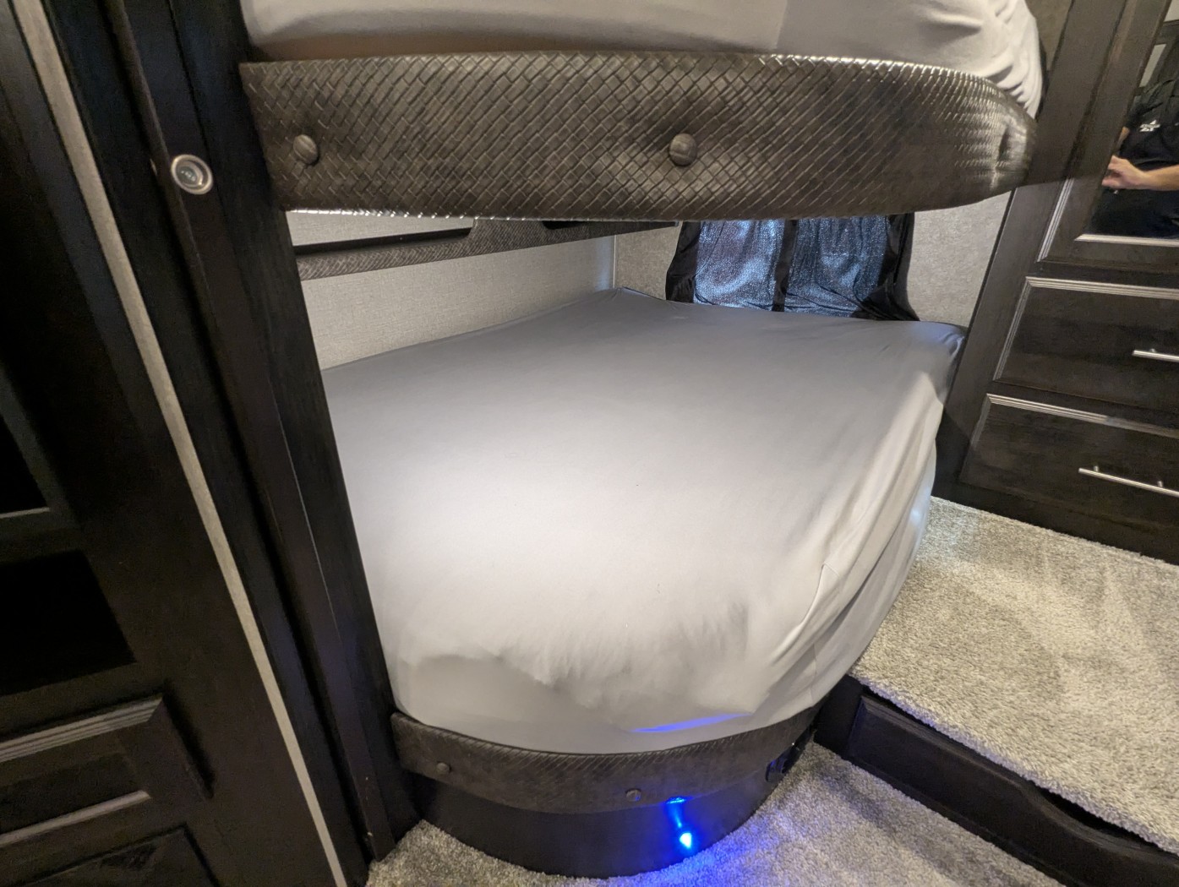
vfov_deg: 78.2
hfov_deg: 94.4
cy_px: 444
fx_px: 546
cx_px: 590
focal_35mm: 16
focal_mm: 2.35
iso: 415
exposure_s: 1/22.9
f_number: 2.2
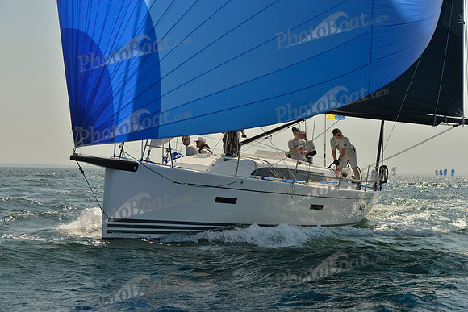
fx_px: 910
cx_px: 234
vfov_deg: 19.5
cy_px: 156
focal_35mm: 70
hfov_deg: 28.8
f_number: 9
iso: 200
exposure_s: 1/1250
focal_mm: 70
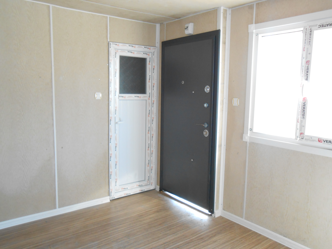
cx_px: 166
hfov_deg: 60.0
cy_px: 124
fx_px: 288
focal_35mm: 30
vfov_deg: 46.8
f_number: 3.8
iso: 320
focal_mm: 5.3
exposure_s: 1/30
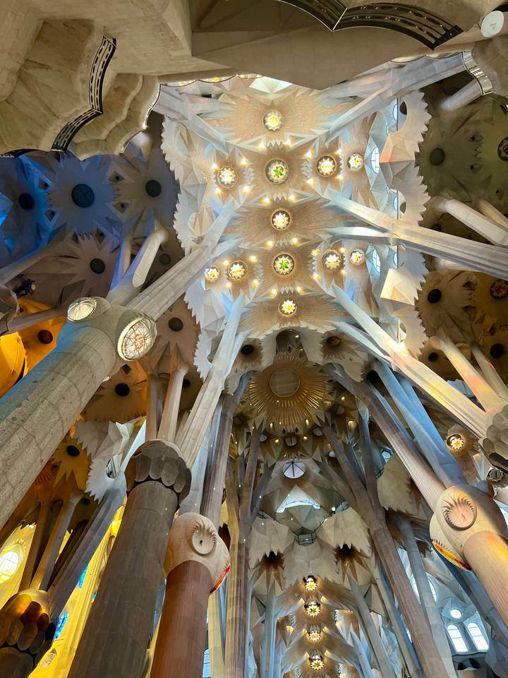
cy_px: 339
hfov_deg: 53.1
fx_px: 509
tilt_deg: +71.6
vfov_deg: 67.3
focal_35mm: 26
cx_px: 254
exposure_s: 1/100
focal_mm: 5.7
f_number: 1.5
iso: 125
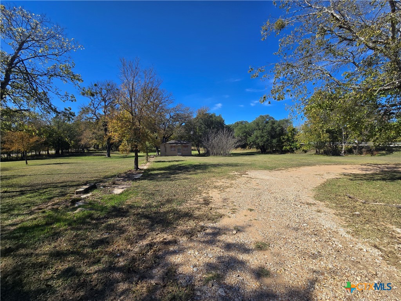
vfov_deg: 89.9
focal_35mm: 13
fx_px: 151
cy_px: 150
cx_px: 200
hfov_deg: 106.2
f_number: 2.2
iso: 50
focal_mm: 2.2
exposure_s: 1/2169
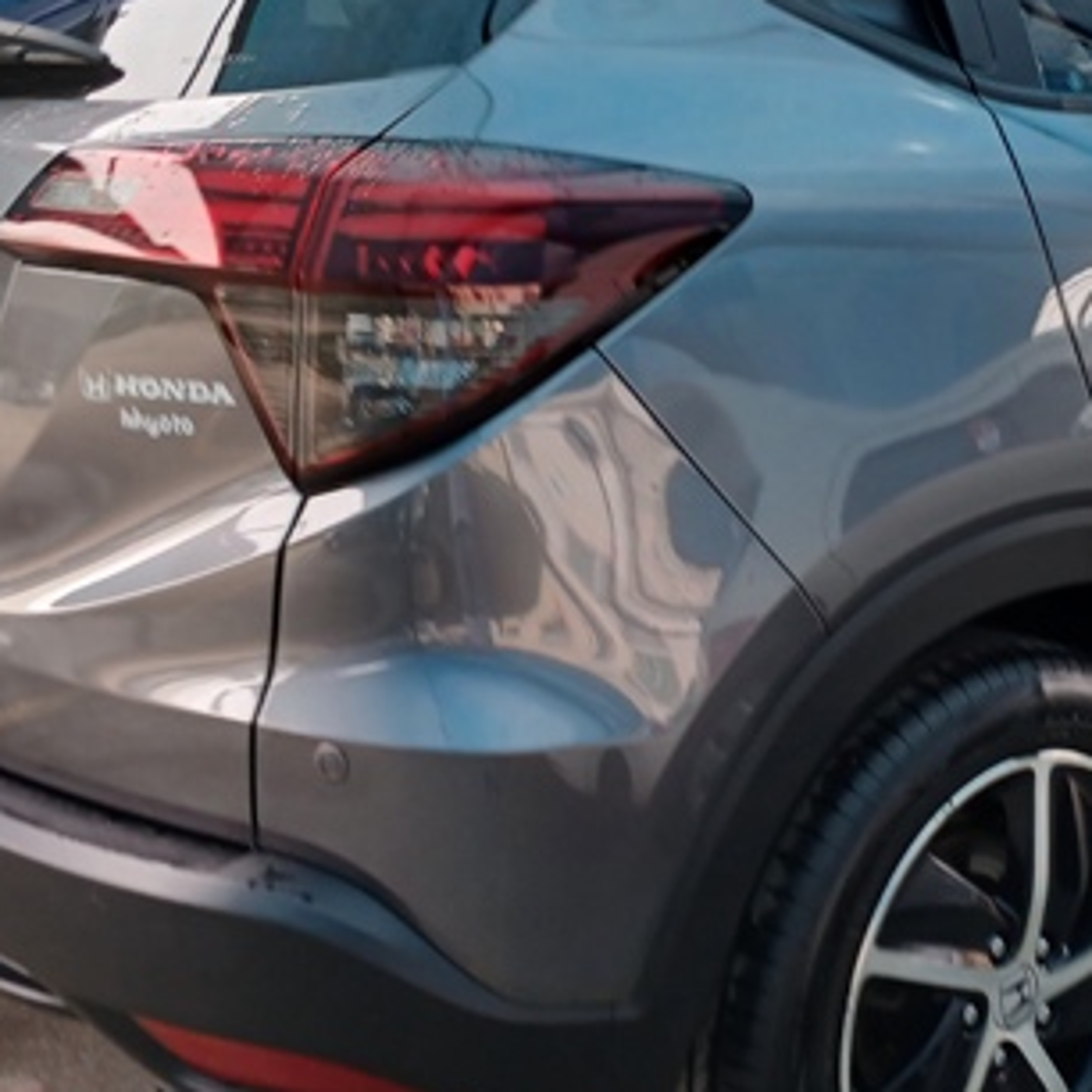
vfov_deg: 28.5
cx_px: 881
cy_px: 435
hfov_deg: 28.0
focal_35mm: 60
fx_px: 2141
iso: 50
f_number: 1.8
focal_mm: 3.98
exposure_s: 1/60
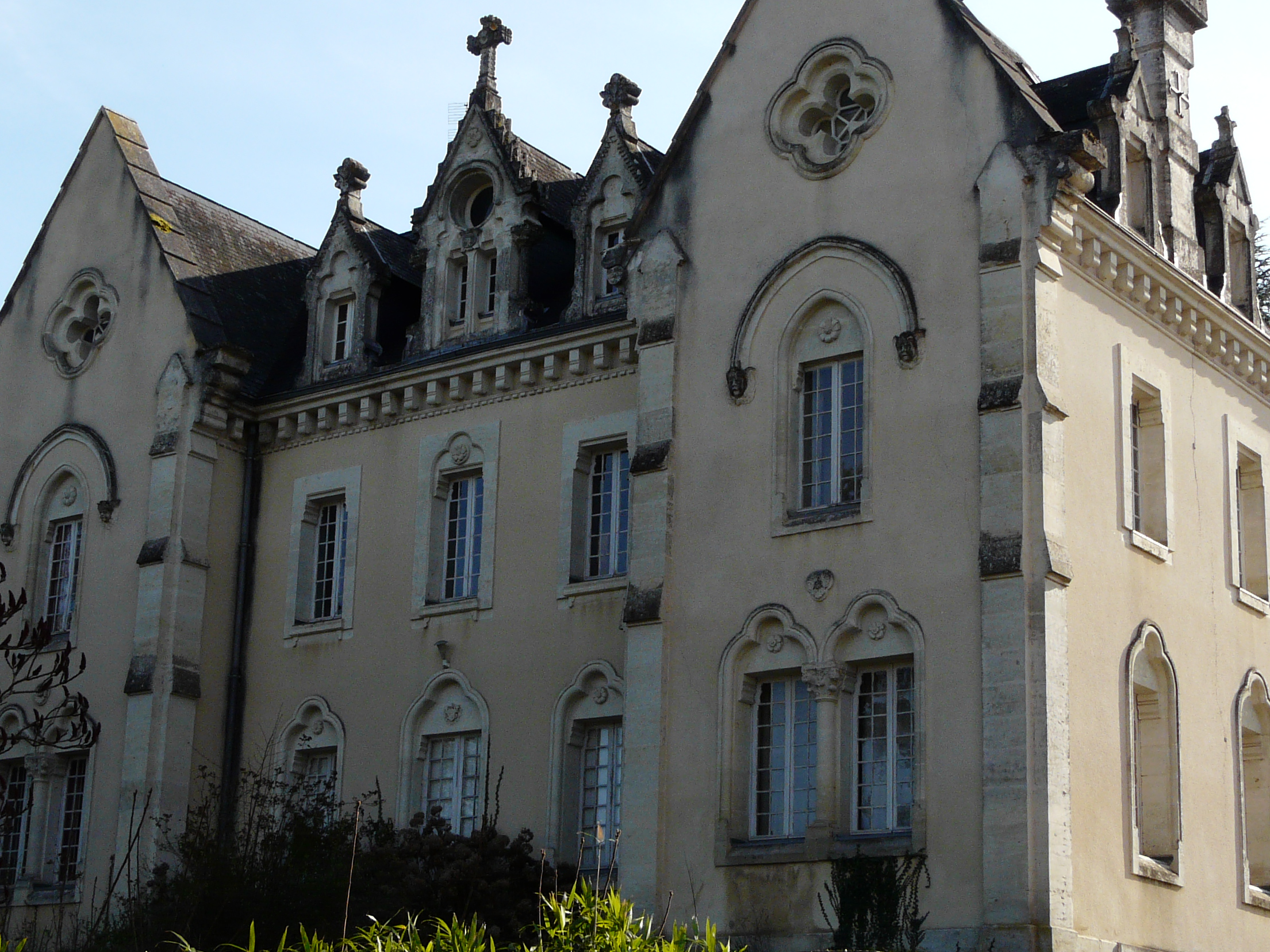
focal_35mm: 65
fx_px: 2385
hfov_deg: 29.8
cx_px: 611
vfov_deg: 22.6
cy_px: 514
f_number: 5.6
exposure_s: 1/320
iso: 100
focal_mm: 7.2
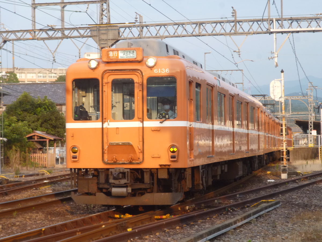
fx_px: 809
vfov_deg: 17.0
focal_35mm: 87
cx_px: 161
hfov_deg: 22.5
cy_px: 121
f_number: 5.8
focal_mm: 15.5
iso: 200
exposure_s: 1/100
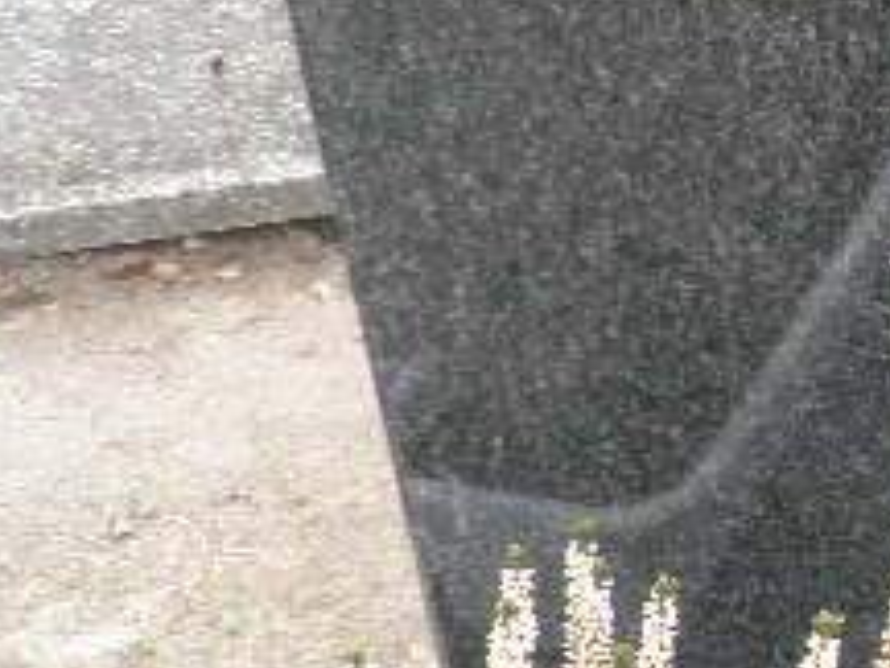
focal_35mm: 71
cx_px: 1211
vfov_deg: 20.4
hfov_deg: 23.6
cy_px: 107
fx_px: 1825
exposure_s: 1/30
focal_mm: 4.3
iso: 64
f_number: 3.3
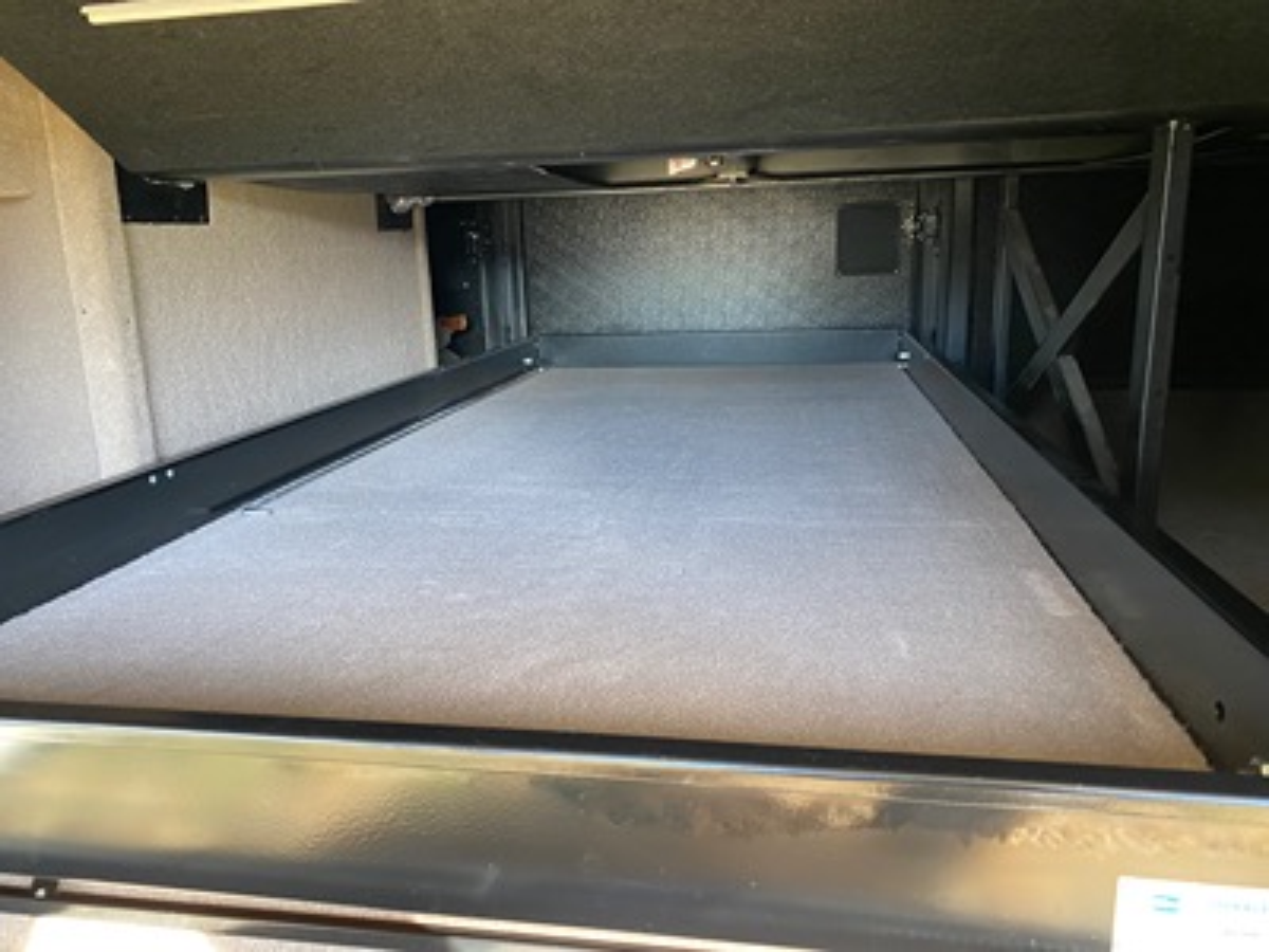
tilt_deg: -12.3
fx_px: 953
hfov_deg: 67.3
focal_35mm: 26
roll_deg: +1.5
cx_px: 634
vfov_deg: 53.1
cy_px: 476
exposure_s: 1/60
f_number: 1.8
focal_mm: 4.25
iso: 160
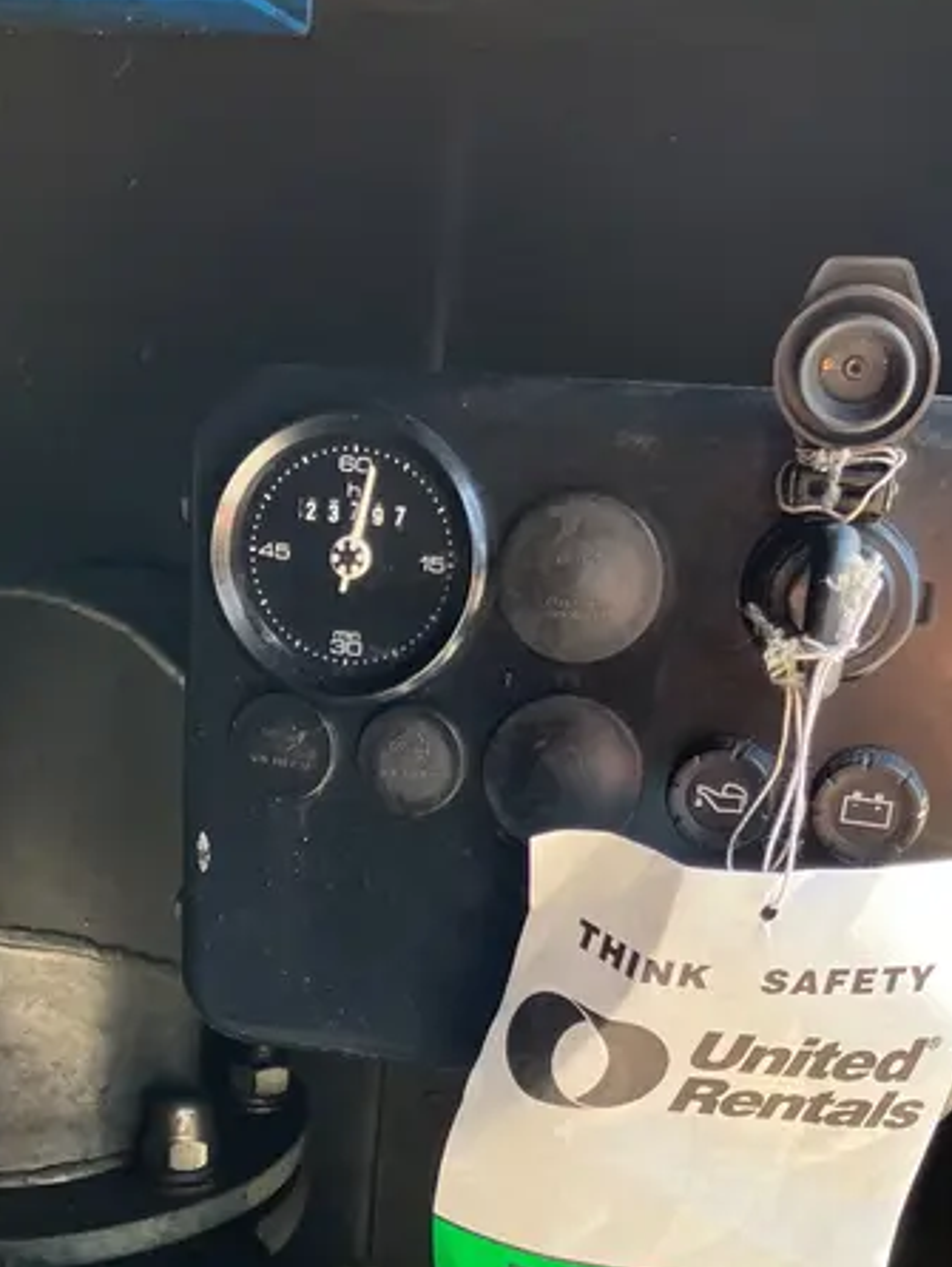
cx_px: 369
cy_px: 956
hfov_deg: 31.4
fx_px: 1685
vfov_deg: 40.0
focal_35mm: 46
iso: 50
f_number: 1.8
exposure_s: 1/121
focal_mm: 3.99
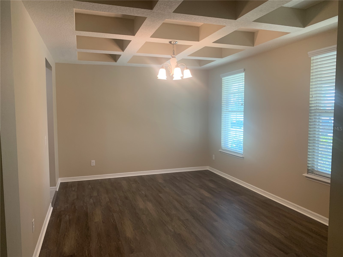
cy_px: 128
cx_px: 172
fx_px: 258
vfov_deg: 53.1
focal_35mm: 26
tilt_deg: -6.2
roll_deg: -0.7
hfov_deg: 67.3
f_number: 1.8
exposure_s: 1/60
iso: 80
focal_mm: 4.25
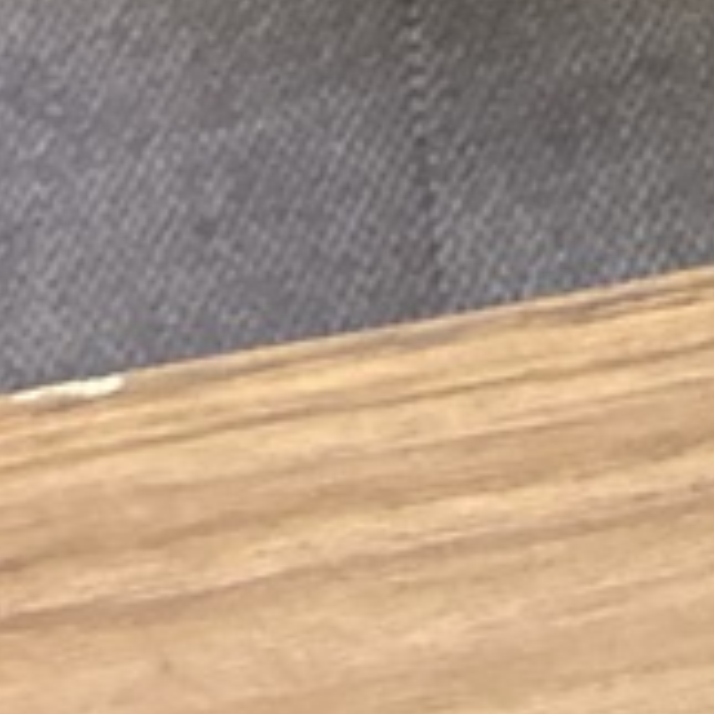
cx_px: 1907
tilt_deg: -50.6
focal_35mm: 174
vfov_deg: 9.4
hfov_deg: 8.8
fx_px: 4060
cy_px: -687
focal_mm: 3.3
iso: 400
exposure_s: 1/33
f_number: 2.4
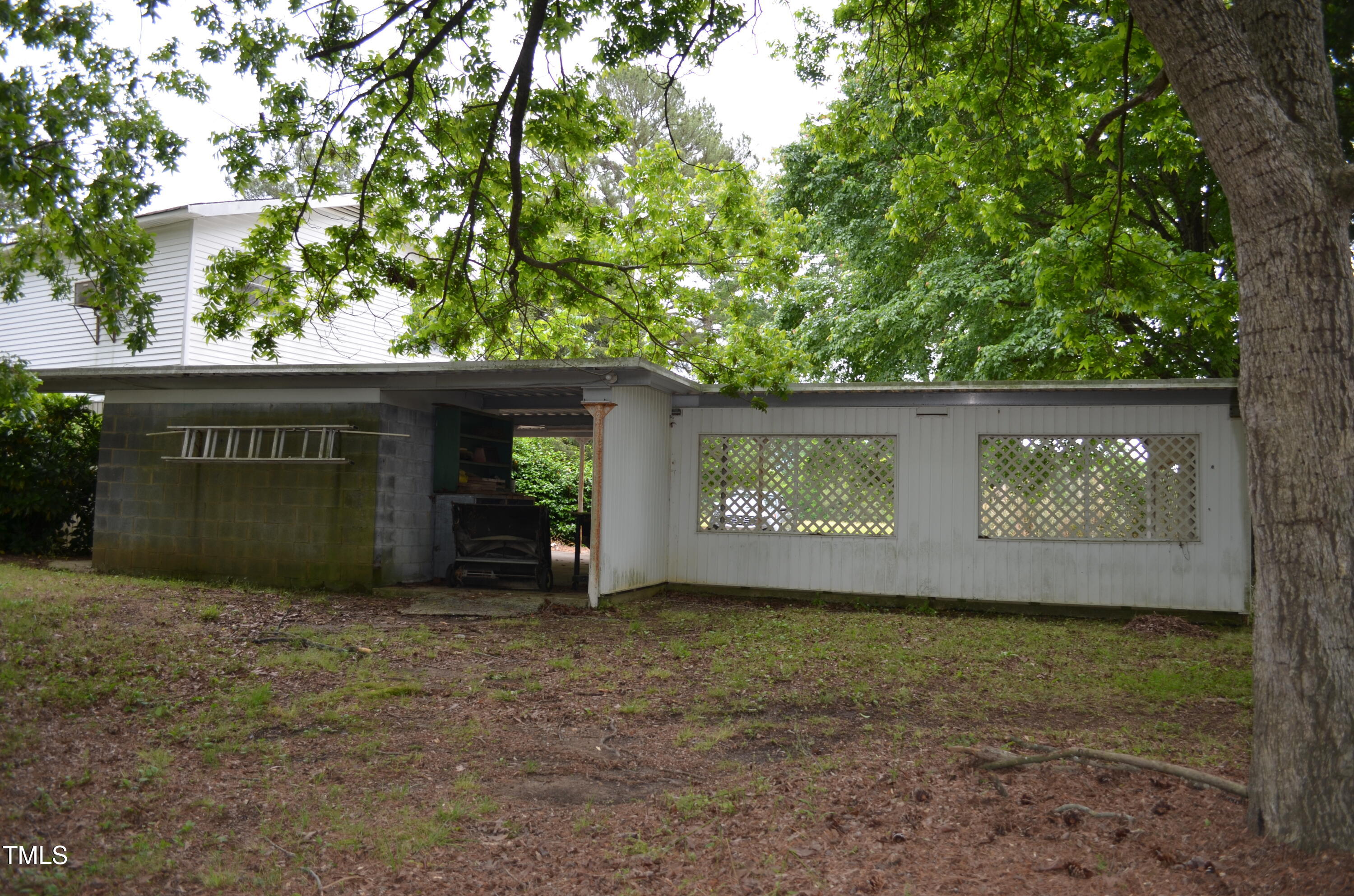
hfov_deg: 67.5
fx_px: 1013
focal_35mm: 27
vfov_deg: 47.7
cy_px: 448
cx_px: 677
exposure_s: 1/200
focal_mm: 18
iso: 110
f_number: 3.5
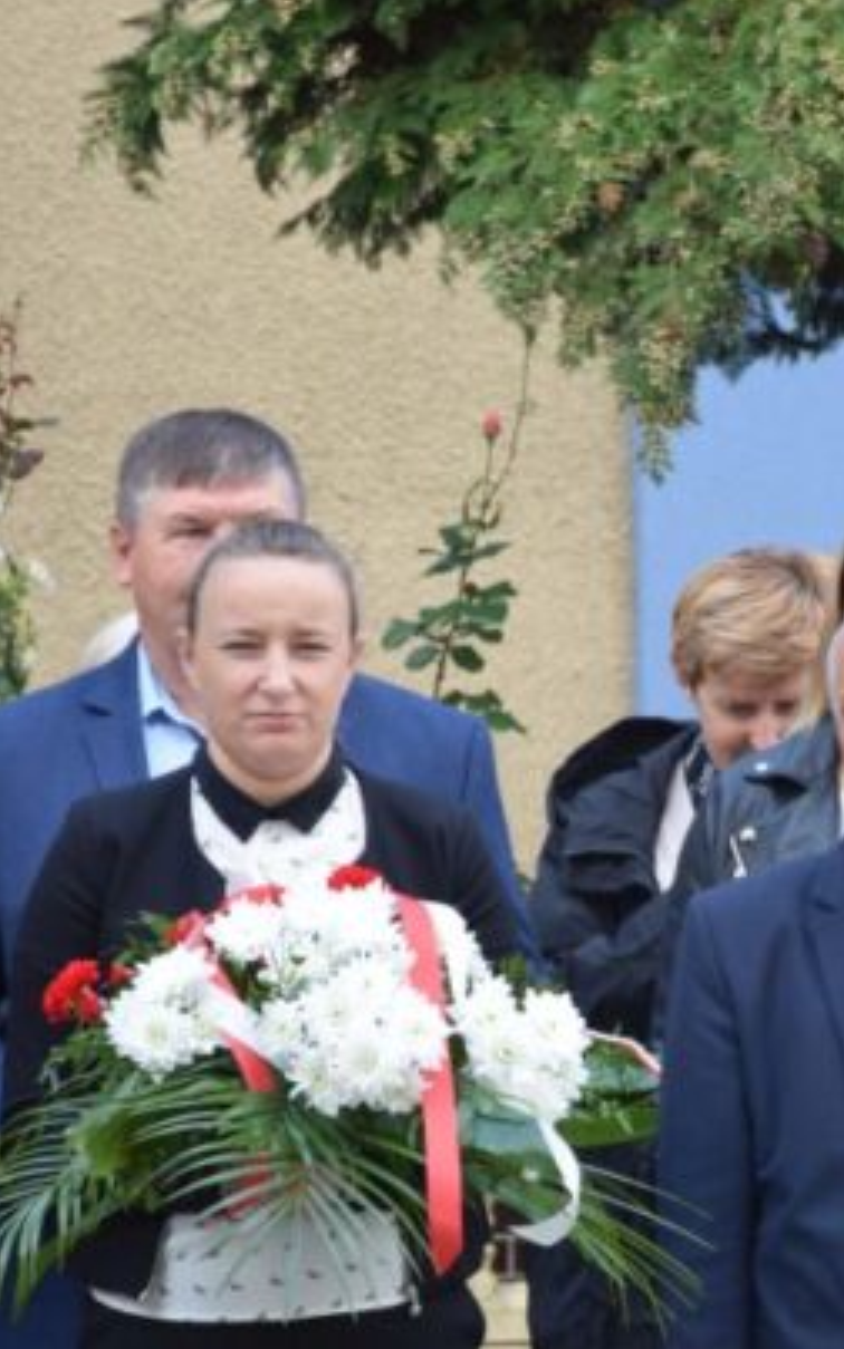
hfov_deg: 4.3
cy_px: 770
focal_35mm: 306
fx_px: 11257
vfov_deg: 6.9
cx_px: 687
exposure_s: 1/160
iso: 400
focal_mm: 105
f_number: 6.3
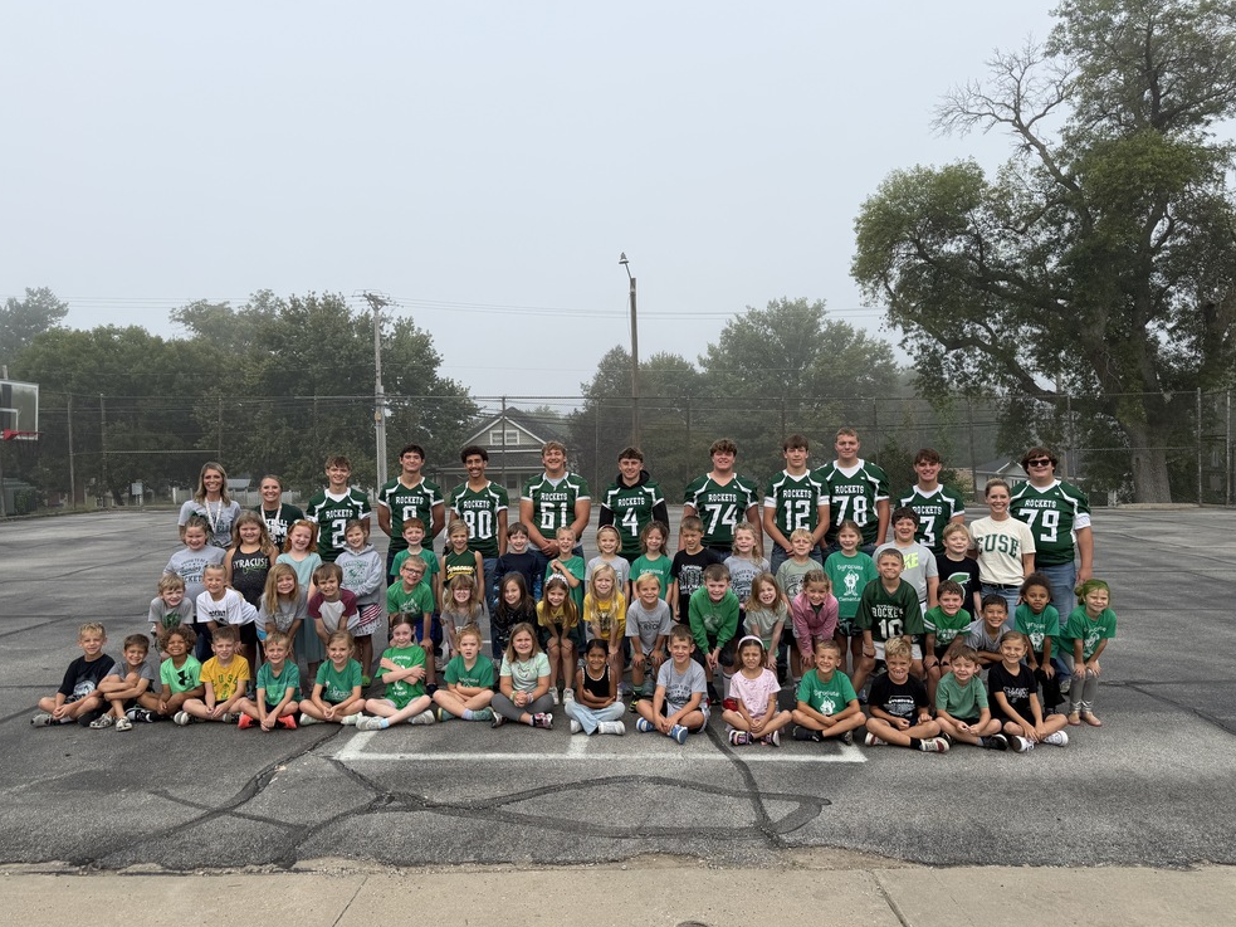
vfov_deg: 54.9
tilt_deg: -1.7
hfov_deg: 69.4
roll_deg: +1.3
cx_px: 626
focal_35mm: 25
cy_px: 468
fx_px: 893
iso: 80
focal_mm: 6.76
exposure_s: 1/2053
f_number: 1.78
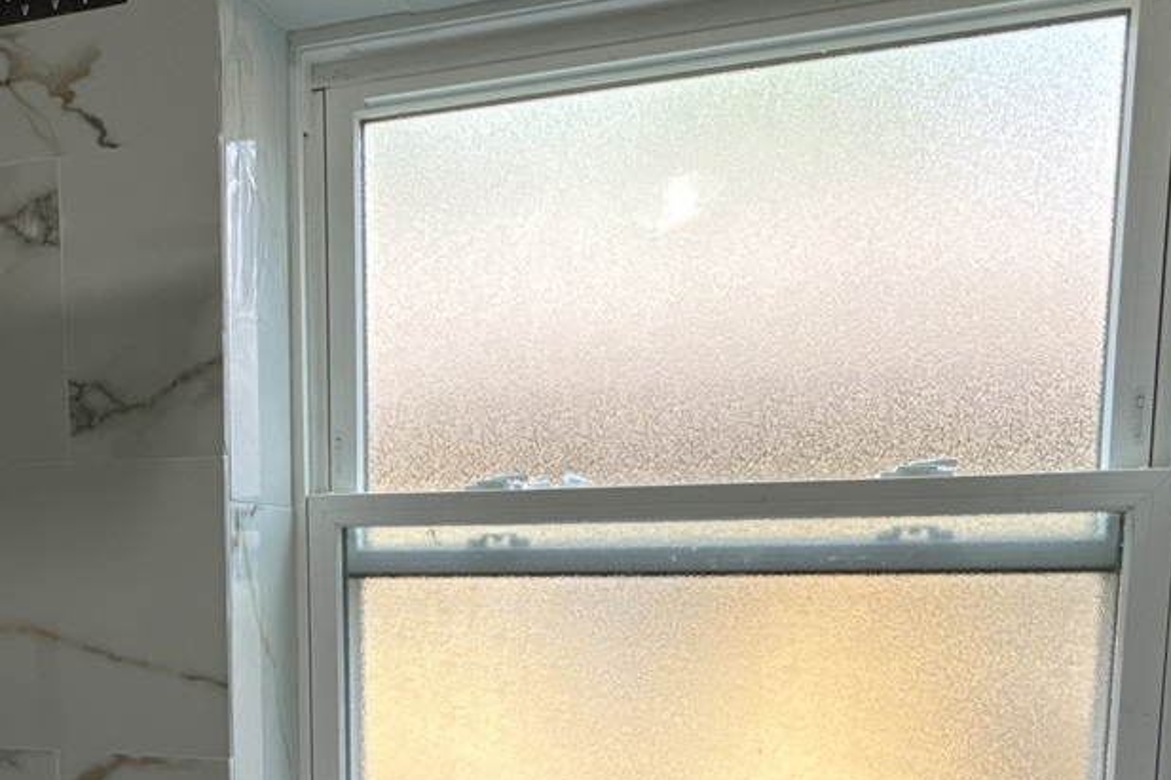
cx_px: 364
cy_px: 691
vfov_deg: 36.6
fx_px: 1106
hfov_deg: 54.4
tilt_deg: -6.0
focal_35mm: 34
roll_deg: +2.6
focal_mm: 2.22
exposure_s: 1/275
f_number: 2.2
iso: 50
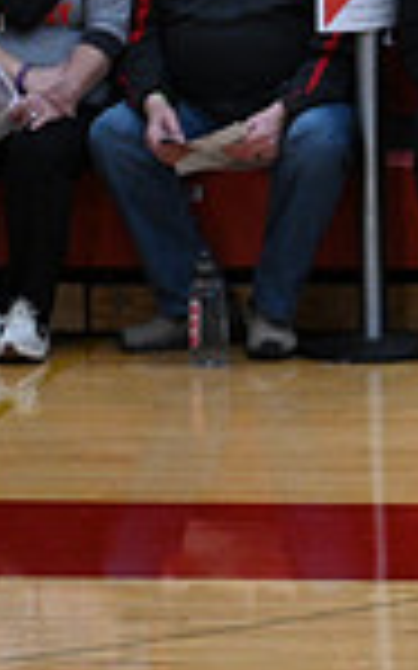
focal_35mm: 695
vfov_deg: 3.0
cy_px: 798
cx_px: 1276
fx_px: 12680
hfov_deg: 1.9
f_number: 4
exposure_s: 1/400
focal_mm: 175
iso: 4000
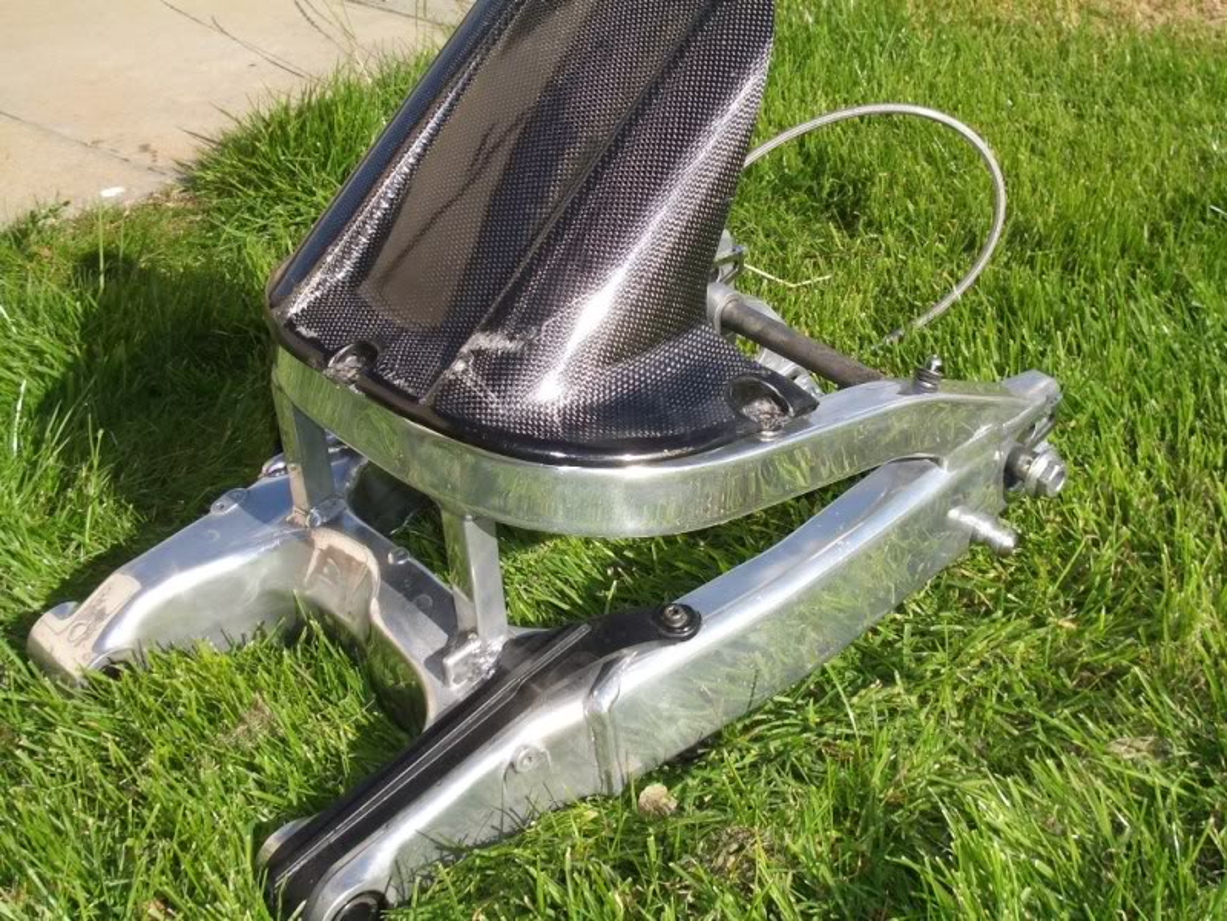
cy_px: 460
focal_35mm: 49
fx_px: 1737
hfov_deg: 38.9
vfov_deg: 29.7
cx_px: 614
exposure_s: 1/320
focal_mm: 8.2
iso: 80
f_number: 5
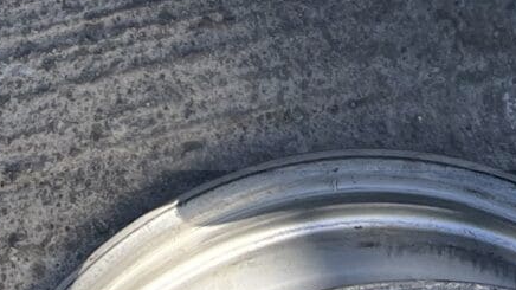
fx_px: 1819
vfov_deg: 7.4
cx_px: 380
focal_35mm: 133
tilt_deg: -78.5
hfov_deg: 16.1
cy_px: -739
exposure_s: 1/2101
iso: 50
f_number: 1.6
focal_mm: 5.1
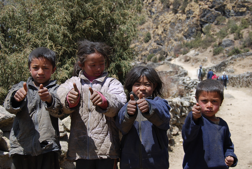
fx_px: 368
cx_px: 126
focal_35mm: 52
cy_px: 84
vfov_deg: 25.9
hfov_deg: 37.8
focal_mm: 35
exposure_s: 1/200
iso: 100
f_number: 7.1
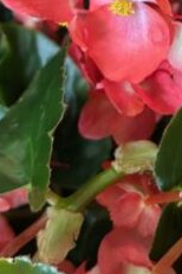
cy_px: -6
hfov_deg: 14.6
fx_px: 682
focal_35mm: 90
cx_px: 228
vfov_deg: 21.7
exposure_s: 1/60
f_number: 1.6
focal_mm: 5.96
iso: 320
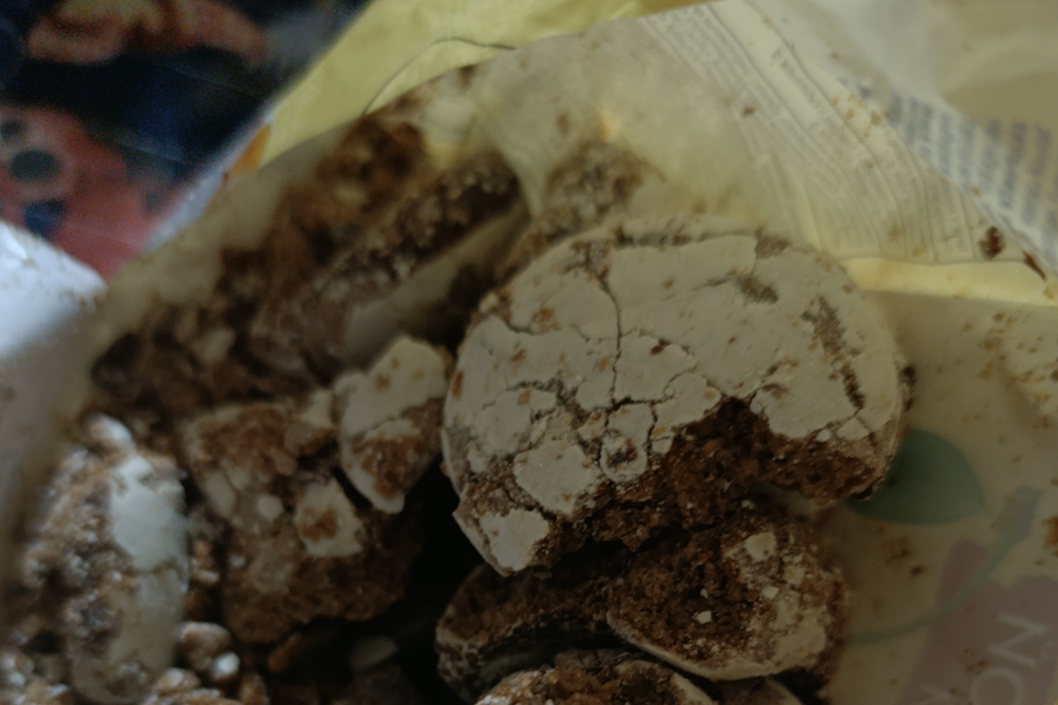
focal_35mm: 32
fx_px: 940
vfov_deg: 38.7
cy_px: 612
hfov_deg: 58.7
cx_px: 531
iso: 2769
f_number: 1.65
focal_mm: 6.11
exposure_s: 1/25
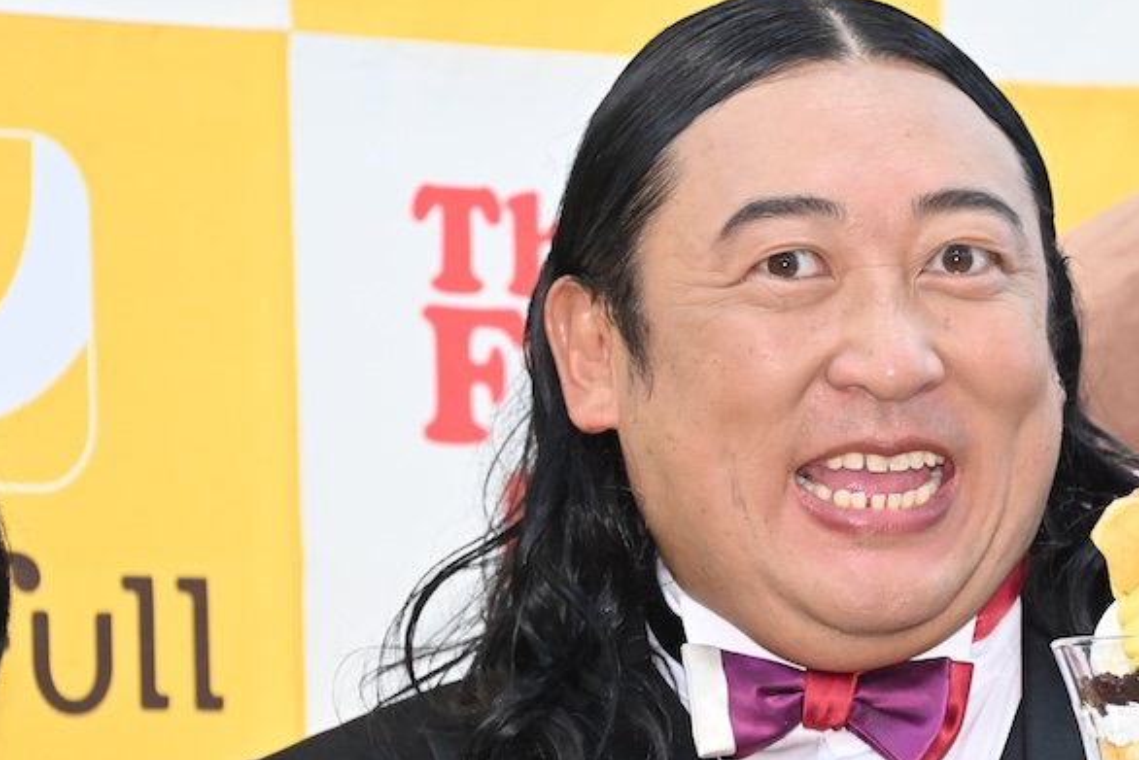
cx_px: 902
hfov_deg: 4.0
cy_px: 635
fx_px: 16202
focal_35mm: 512
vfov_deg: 2.7
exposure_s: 1/200
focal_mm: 300
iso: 6400
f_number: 7.1
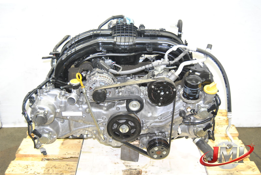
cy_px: 88
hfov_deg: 49.5
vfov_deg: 34.3
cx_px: 130
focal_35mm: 39
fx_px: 283
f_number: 5
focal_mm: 26
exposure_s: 1/60
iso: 800
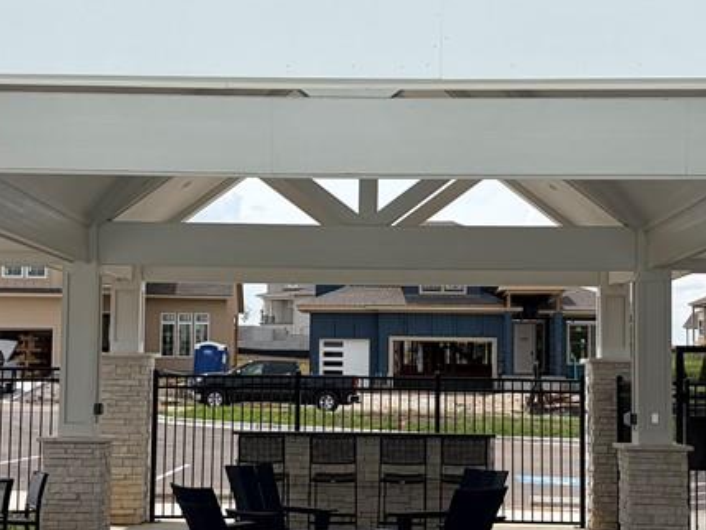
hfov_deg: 31.2
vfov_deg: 23.6
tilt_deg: +4.1
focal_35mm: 62
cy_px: 298
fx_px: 1265
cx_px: 352
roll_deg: -1.1
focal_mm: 5.96
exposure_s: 1/5814
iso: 64
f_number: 1.6
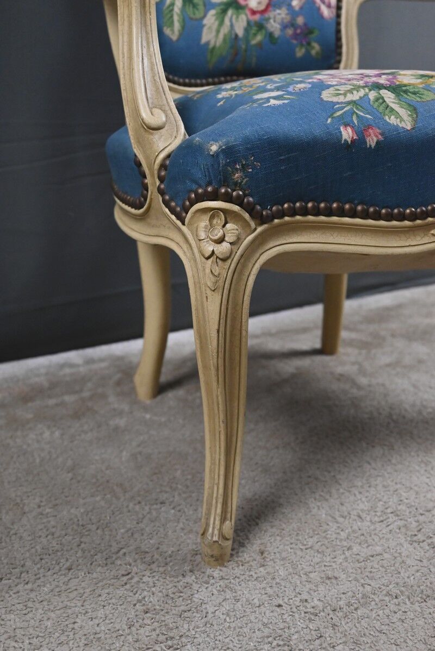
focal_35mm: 39
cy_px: 326
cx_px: 218
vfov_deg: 49.5
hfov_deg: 34.2
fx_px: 706
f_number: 6.3
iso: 5000
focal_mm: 39
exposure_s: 1/160
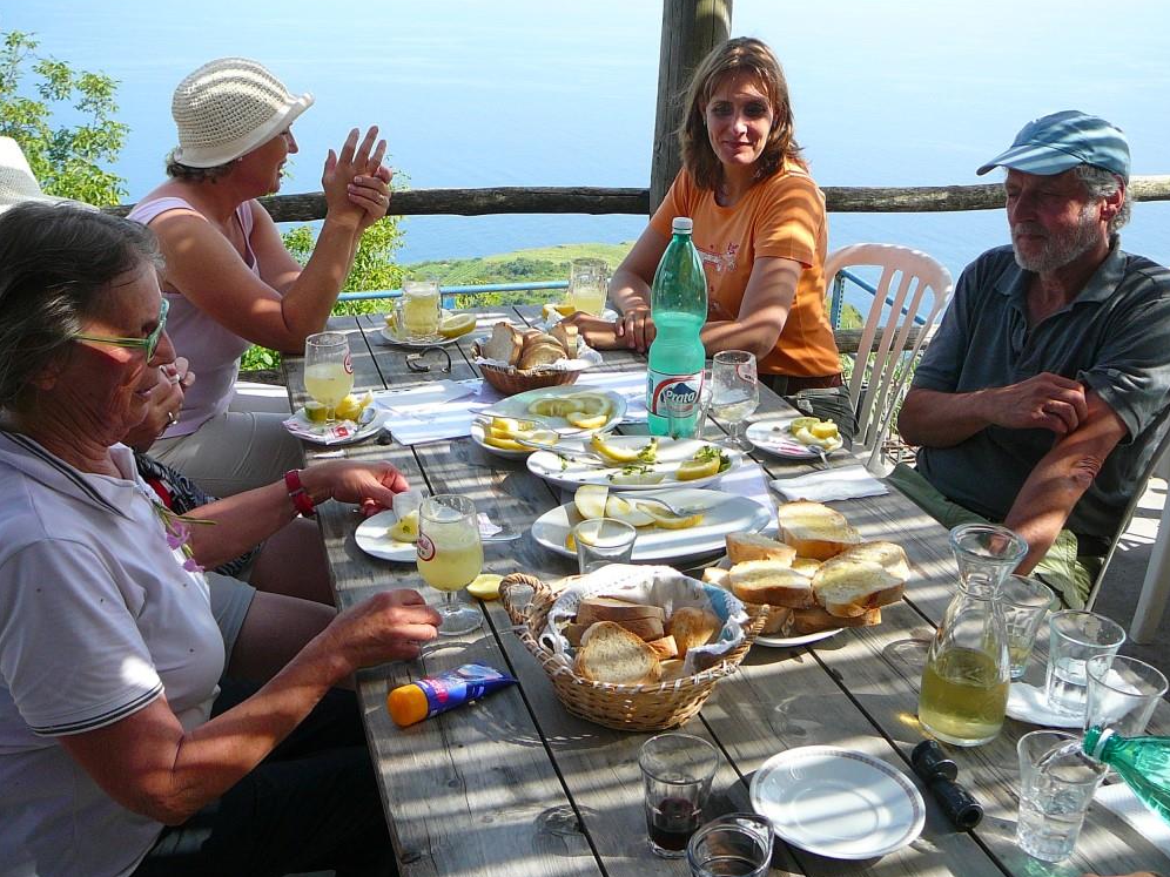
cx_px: 599
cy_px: 440
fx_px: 1217
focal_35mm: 36
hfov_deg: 51.3
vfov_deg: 39.7
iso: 80
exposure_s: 1/500
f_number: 2.8
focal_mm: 5.2
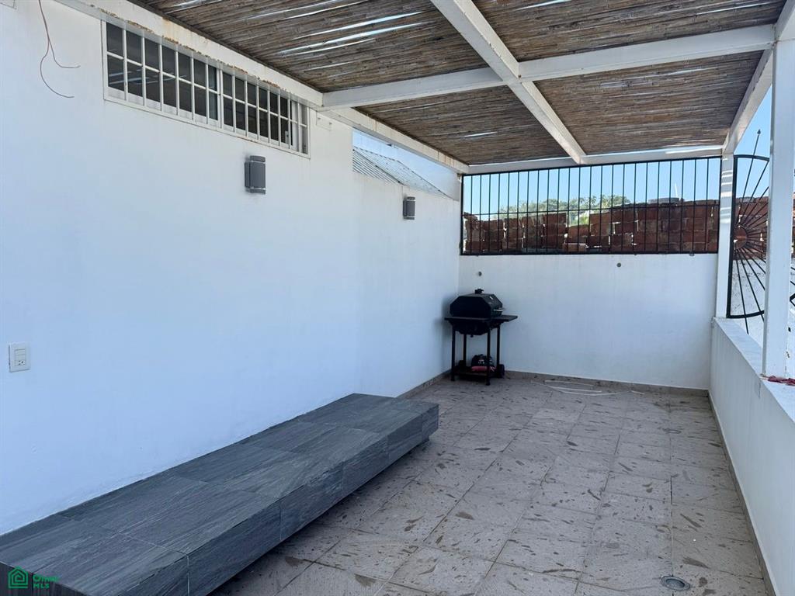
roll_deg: -1.1
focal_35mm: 24
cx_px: 398
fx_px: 551
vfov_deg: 56.8
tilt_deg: -4.4
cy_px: 298
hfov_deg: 71.6
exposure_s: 1/1553
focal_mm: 6.76
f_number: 1.78
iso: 80
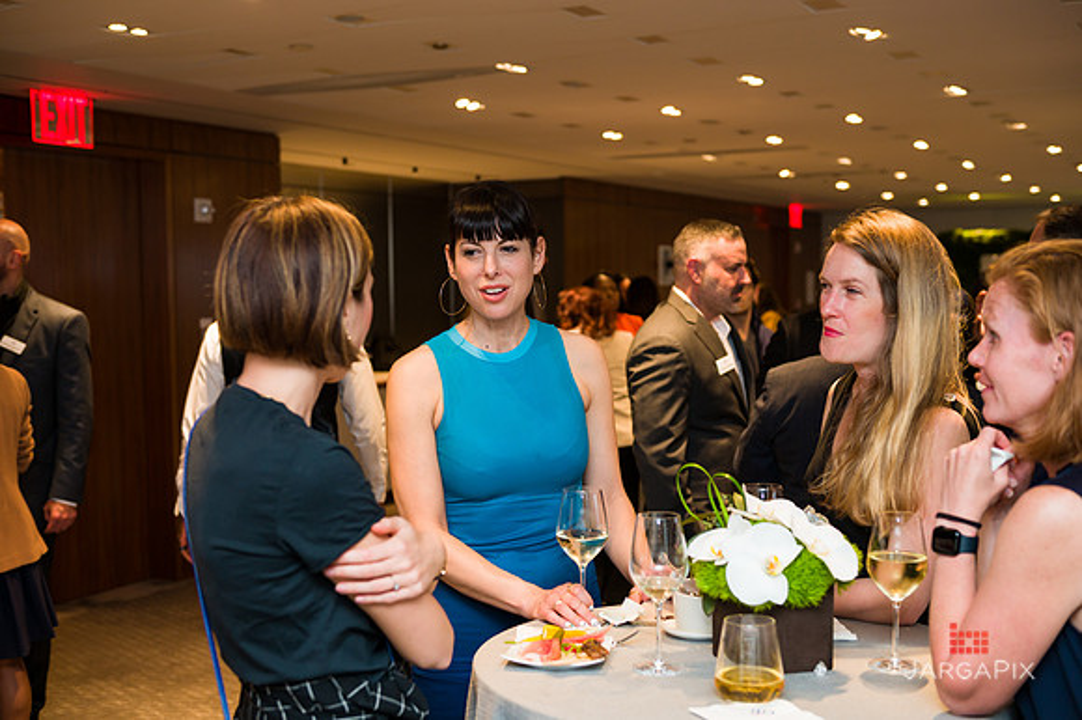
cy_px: 360
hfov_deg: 44.5
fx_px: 1322
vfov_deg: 30.5
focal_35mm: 44
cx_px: 541
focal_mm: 44
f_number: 4
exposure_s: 1/125
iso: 640
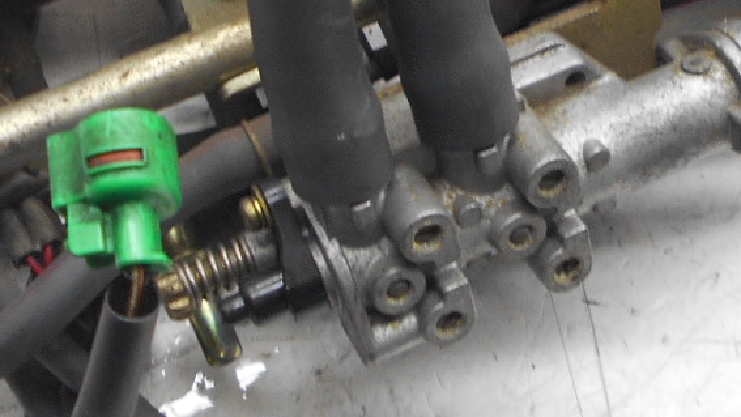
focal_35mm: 80
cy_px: 124
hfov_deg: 26.4
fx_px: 1572
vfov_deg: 15.1
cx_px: 460
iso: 140
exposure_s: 1/30
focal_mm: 4.6
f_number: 3.2
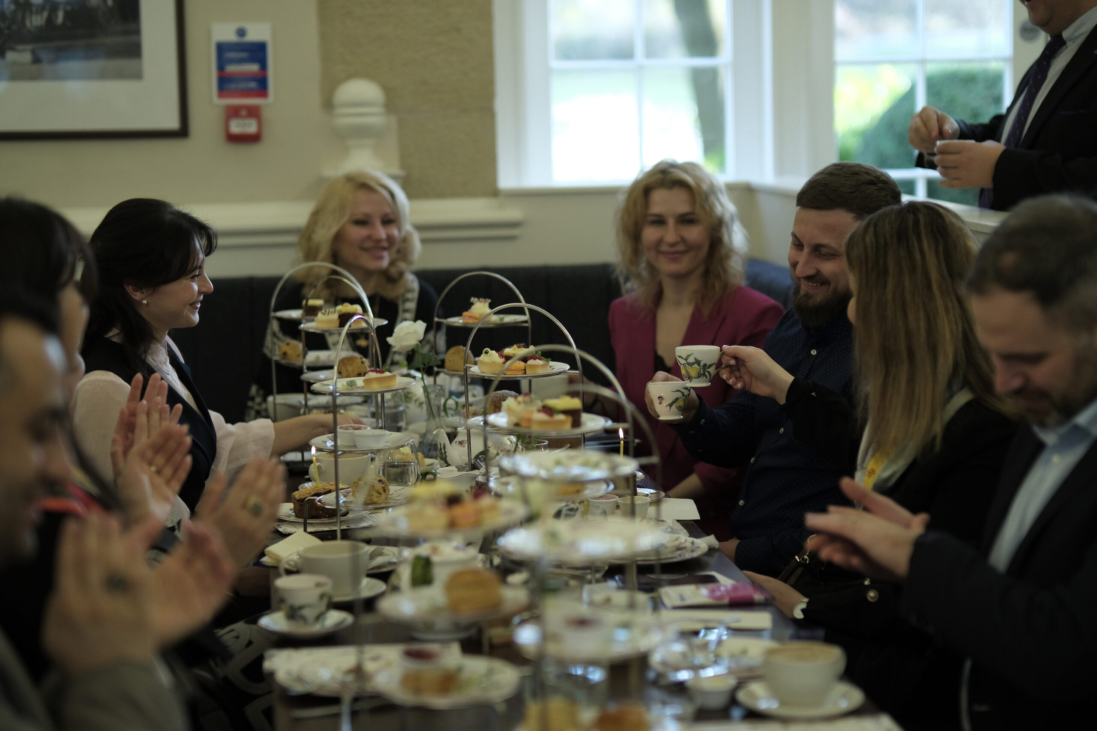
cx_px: 548
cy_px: 366
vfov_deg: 18.2
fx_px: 2285
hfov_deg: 27.0
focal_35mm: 75
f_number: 1.4
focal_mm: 50
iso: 1250
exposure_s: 1/1250
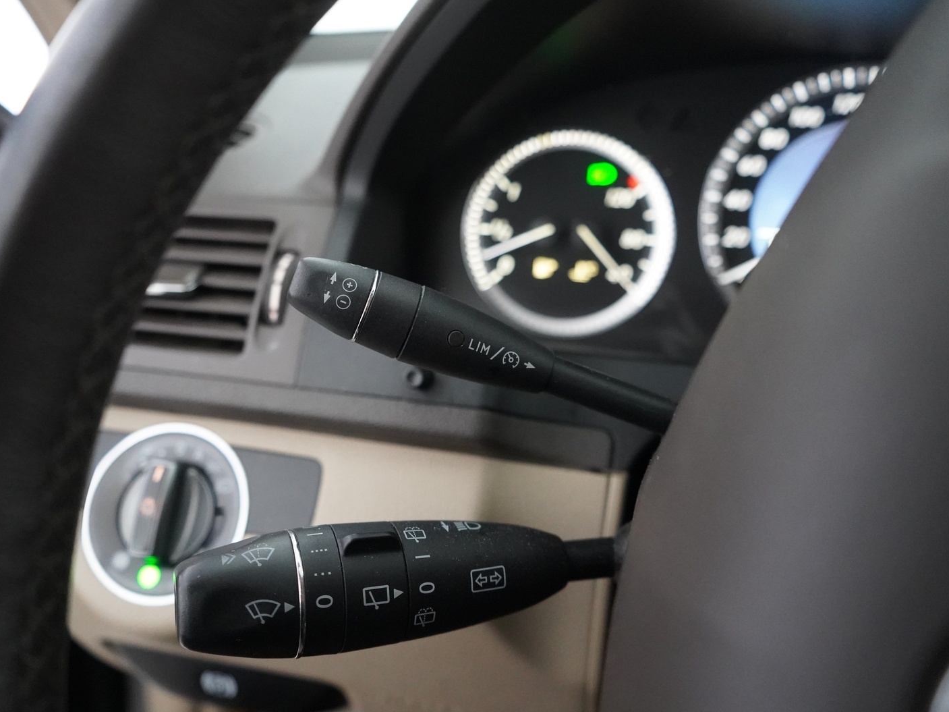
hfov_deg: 58.2
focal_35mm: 31
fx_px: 850
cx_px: 425
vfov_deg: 45.4
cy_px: 353
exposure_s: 1/60
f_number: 3.5
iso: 10000
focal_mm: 28
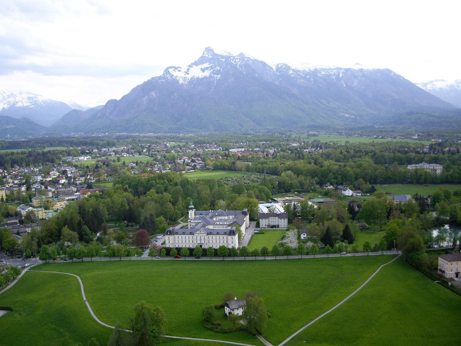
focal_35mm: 38
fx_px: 506
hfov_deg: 49.0
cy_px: 173
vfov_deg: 37.7
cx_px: 230
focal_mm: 7.9
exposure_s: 1/250
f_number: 2.8
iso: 64
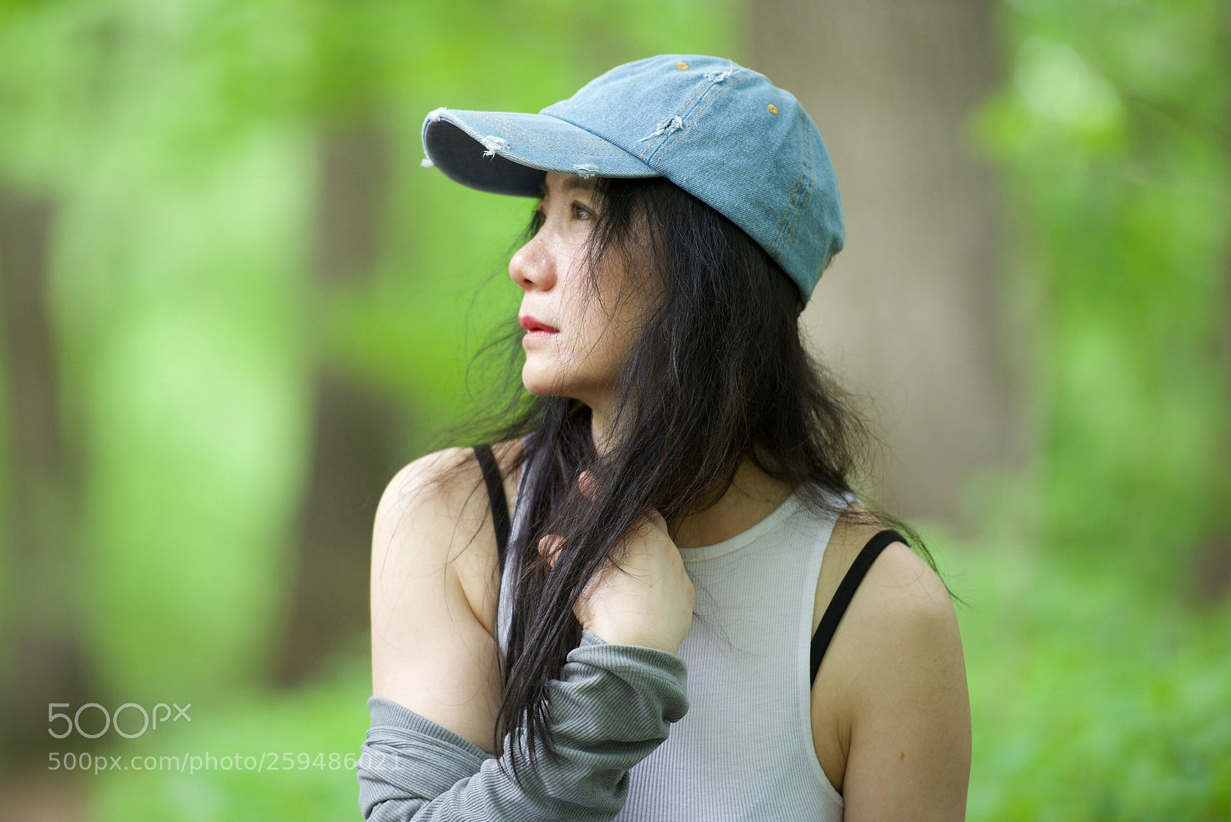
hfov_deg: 10.3
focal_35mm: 200
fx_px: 6841
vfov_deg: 6.9
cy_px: 411
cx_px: 616
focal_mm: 200
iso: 400
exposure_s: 1/100
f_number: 2.8
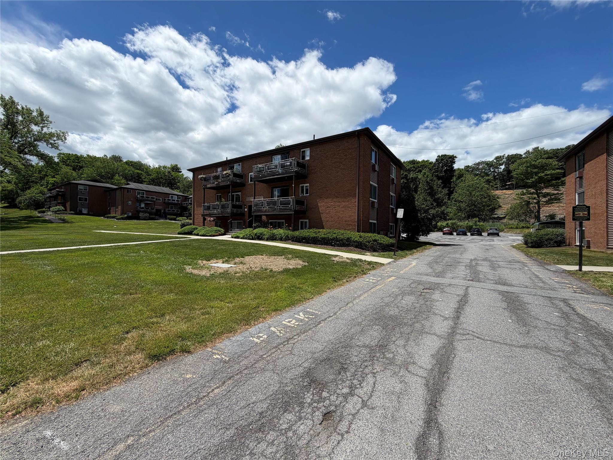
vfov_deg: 85.7
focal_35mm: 14
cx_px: 306
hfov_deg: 102.1
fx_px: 248
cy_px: 230
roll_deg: -0.8
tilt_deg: +0.5
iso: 20
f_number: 2.2
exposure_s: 1/1001
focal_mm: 2.22
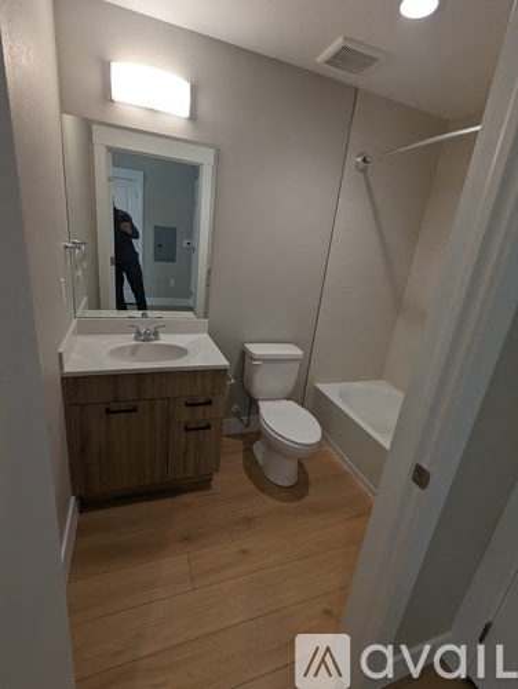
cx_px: 259
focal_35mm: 16
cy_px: 344
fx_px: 319
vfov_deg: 94.4
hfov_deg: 78.2
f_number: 2.2
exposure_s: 1/120
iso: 87
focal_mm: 2.35
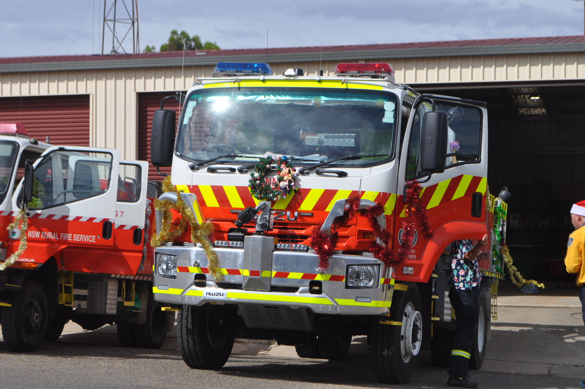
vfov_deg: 16.5
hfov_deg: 24.6
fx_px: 1339
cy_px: 194
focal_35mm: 82
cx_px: 292
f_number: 9
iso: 200
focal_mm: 55
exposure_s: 1/640
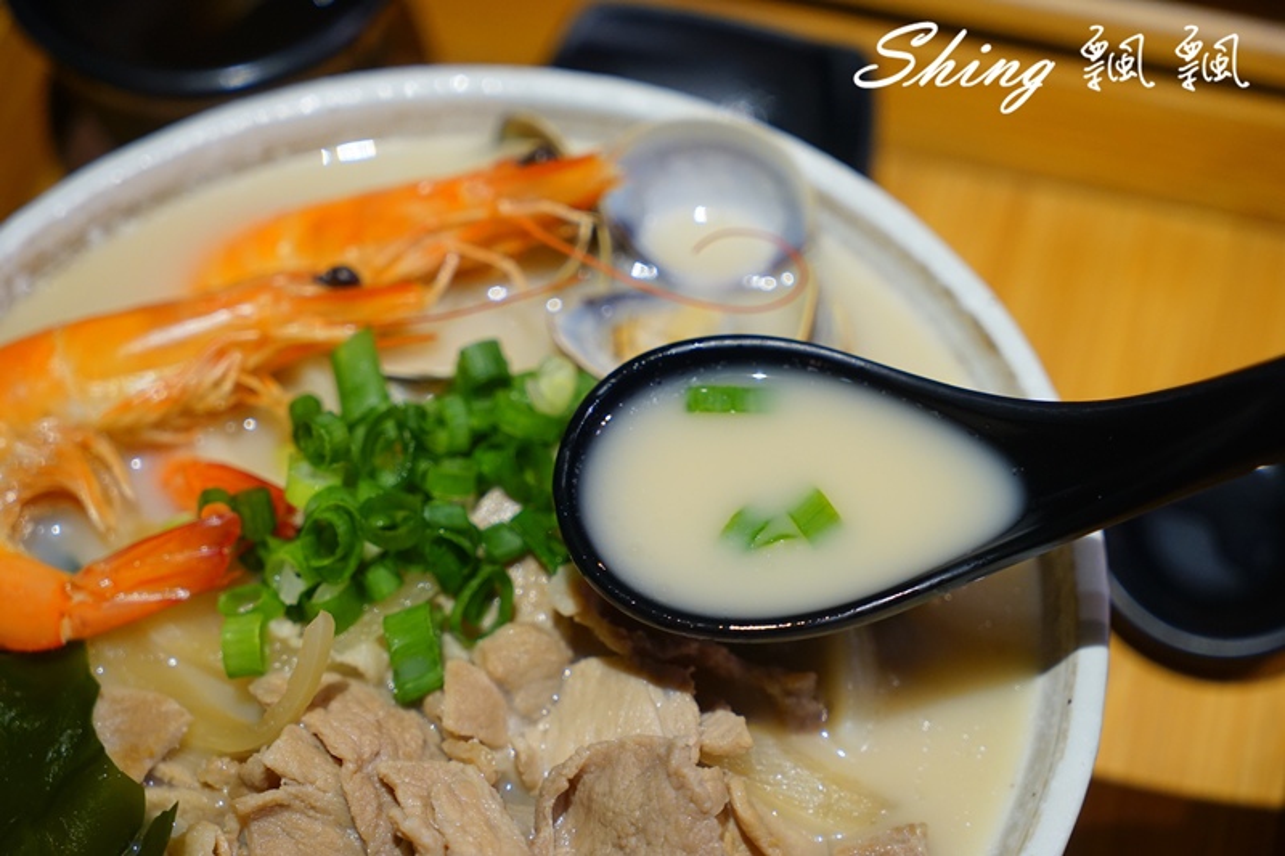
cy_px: 428
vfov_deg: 19.4
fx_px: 2498
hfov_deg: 28.8
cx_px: 642
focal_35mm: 70
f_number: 5
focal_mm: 70
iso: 1000
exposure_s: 1/60
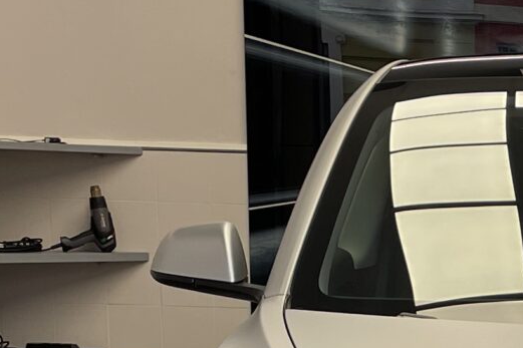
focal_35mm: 133
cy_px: 568
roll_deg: -1.3
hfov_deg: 14.6
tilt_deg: -11.2
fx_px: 1931
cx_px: 721
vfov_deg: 9.9
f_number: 1.6
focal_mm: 4.2
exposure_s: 1/117
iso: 32
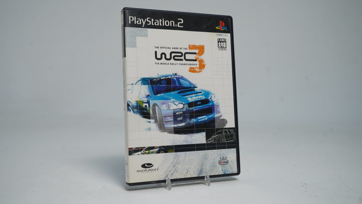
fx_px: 355
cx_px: 182
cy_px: 98
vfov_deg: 32.0
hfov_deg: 54.0
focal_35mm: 37
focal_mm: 35
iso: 250
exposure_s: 1/40
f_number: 6.3
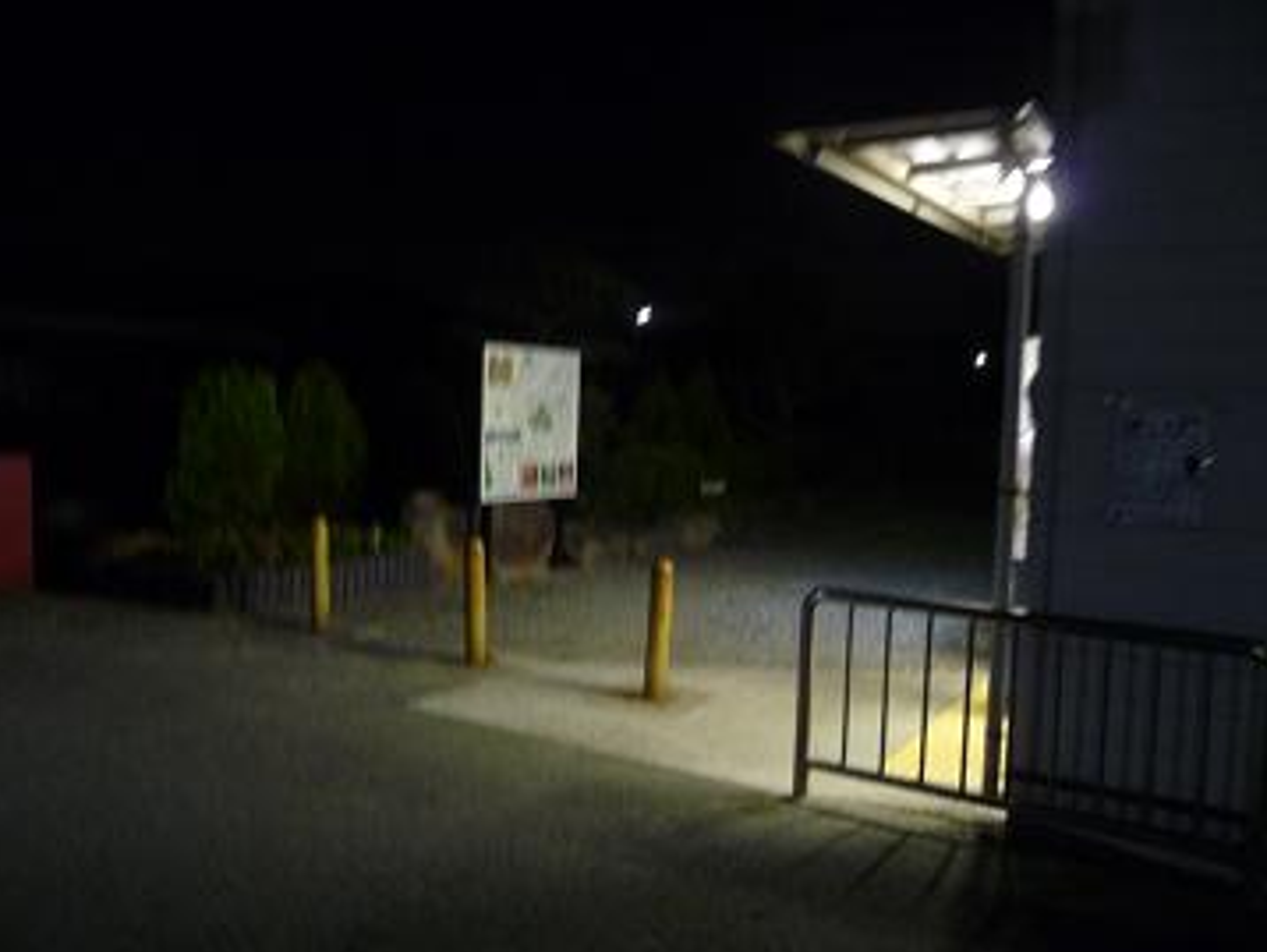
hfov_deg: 59.9
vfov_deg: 46.8
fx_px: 1099
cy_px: 499
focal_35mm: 30
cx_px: 595
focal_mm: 4.7
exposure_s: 1/8
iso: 400
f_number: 3.3
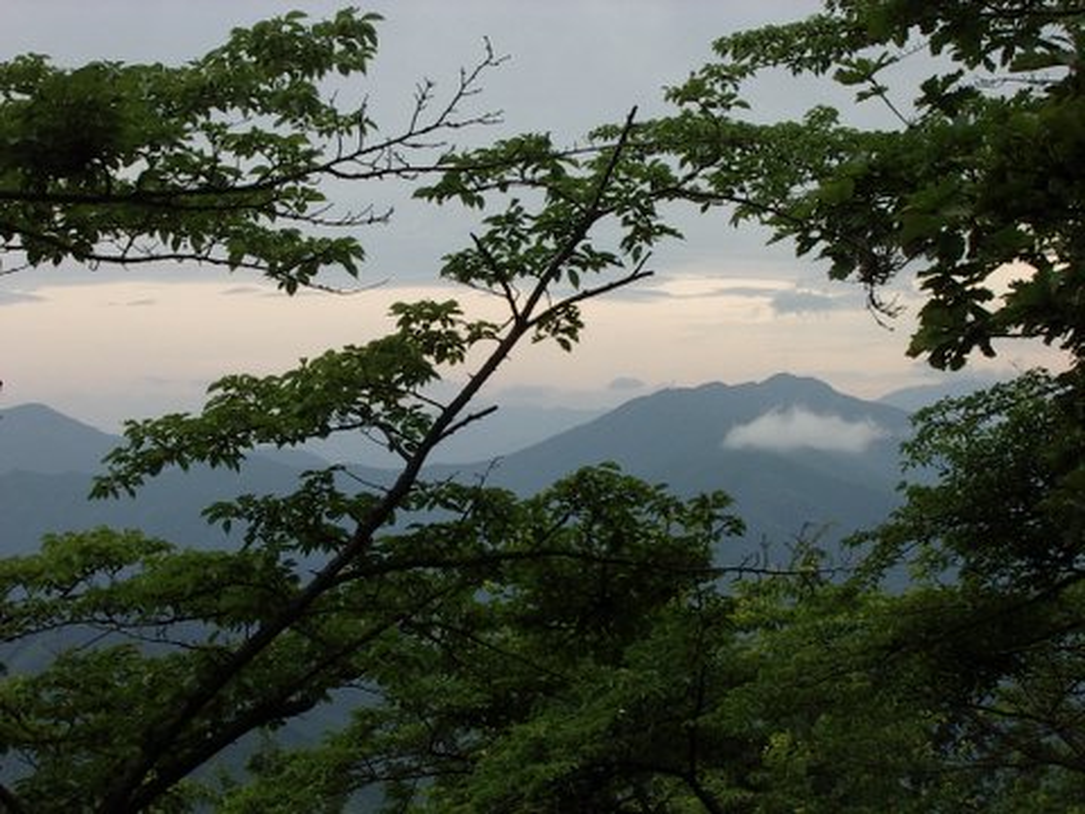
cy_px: 407
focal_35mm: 76
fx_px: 2382
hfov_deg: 25.7
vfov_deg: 19.4
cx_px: 542
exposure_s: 1/160
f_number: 6.9
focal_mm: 11.5
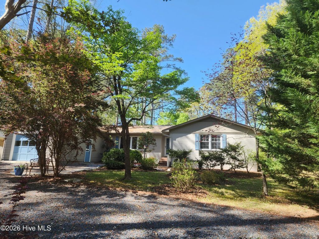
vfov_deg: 58.9
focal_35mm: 23
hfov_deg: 73.9
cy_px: 120
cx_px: 160
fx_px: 212
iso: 12
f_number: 1.8
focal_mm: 6.4
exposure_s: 1/247
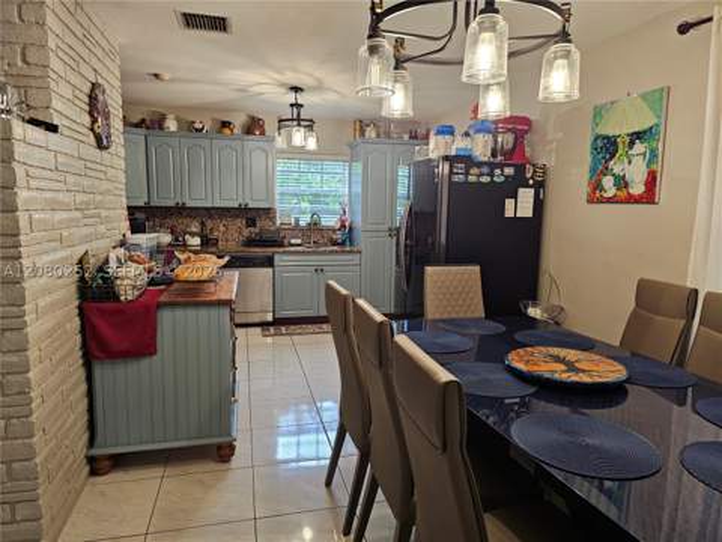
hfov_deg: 73.9
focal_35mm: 23
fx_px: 480
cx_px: 361
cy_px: 271
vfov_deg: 58.9
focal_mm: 6.3
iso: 400
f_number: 1.7
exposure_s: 1/120
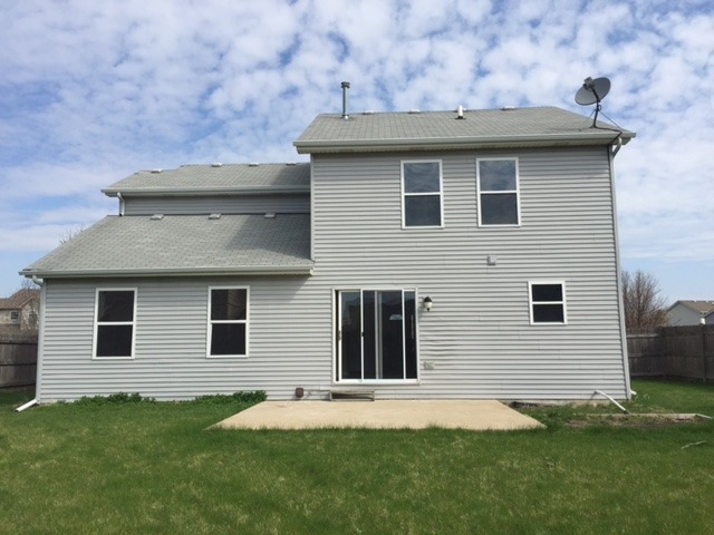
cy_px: 268
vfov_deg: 48.2
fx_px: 598
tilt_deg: +7.9
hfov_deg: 61.7
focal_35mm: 29
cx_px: 357
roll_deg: +0.1
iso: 32
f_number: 2.2
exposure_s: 1/2326
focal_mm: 4.15
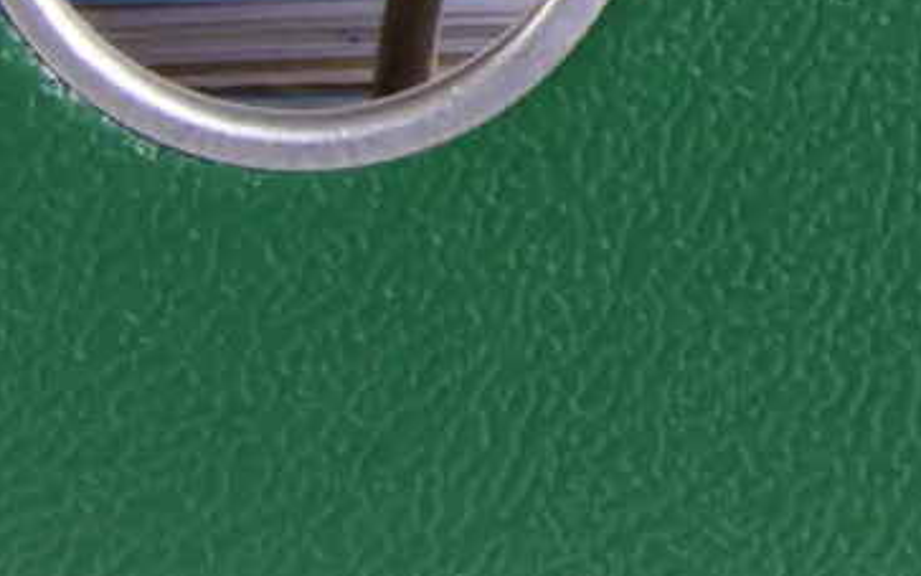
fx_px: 18929
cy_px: 933
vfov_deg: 1.7
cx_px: -1911
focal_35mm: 754
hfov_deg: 2.7
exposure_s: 1/80
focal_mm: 105
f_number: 25
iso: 125
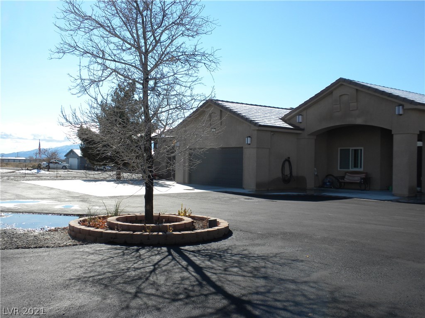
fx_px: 454
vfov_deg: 38.7
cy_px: 159
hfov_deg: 50.1
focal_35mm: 37
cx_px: 212
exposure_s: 1/111
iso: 64
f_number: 10
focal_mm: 6.6
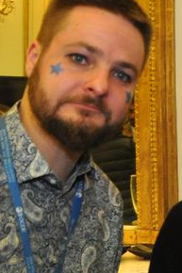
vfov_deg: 17.2
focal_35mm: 119
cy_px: 152
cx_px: 419
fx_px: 903
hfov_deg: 10.2
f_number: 4
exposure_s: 1/60
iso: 800
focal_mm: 18
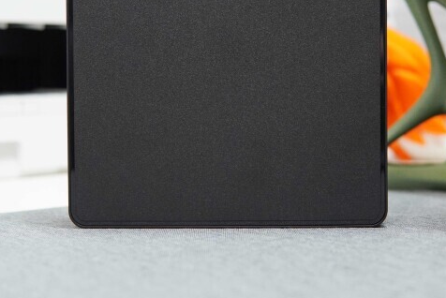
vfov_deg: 19.9
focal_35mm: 68
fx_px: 843
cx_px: 239
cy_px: 87
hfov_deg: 29.6
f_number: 3.2
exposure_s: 1/60
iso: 1600
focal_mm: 30
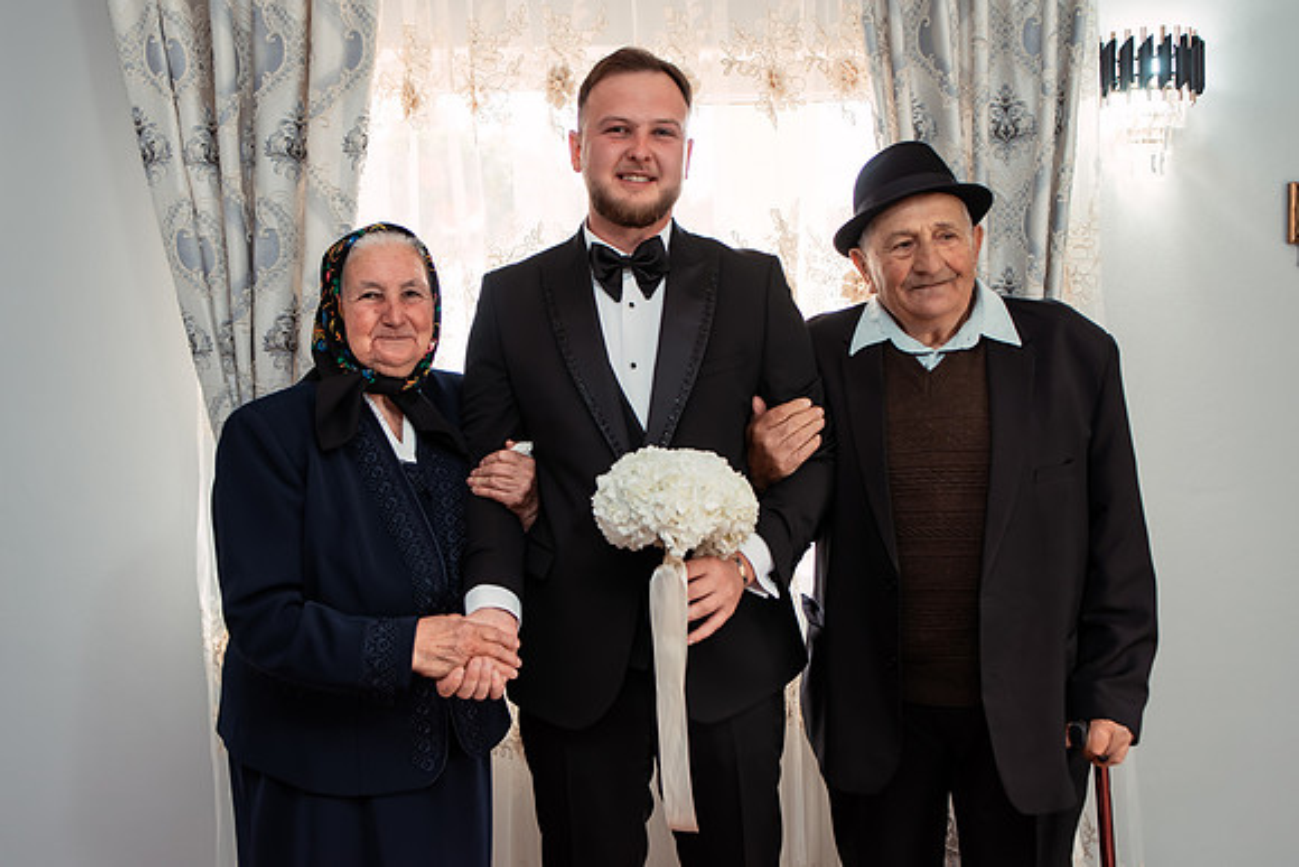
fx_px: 1281
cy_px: 434
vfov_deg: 37.4
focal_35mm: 36
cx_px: 644
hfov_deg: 53.8
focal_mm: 35
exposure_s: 1/250
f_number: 2.8
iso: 500
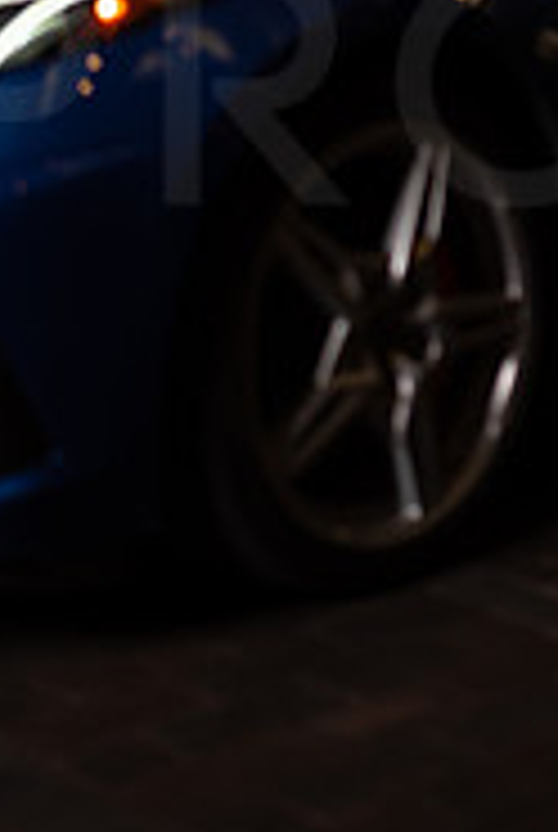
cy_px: 76
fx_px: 1969
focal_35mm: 85
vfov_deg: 23.2
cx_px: 558
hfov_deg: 15.8
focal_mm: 35
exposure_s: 1/640
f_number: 1.4
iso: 500
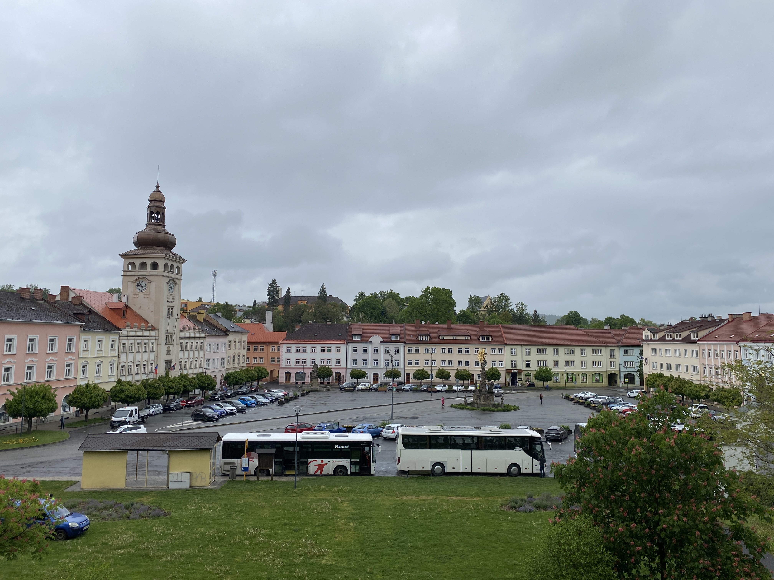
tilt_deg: +6.1
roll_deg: -1.0
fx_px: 581
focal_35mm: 26
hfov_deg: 67.3
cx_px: 387
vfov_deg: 53.1
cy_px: 290
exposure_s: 1/2688
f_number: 1.8
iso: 32
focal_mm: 4.25
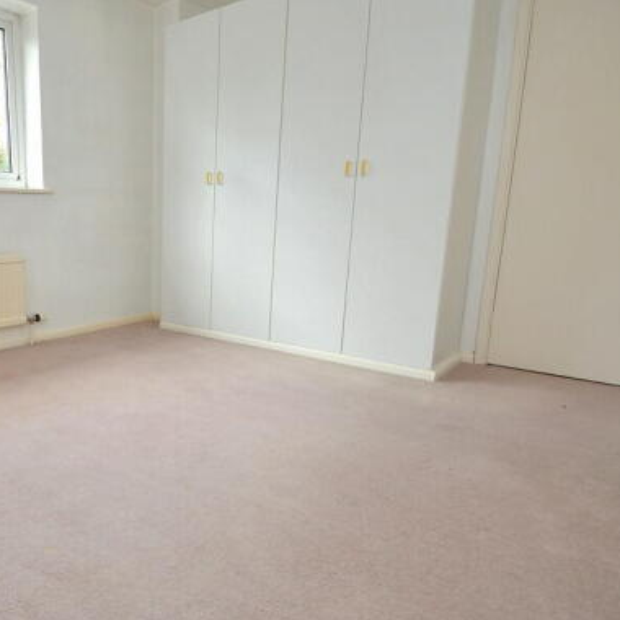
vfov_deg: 69.6
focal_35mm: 22
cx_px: 135
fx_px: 446
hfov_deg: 64.2
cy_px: 303
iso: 250
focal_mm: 10
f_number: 4
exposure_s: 1/60
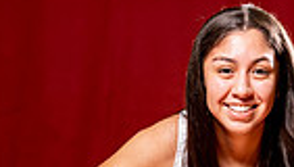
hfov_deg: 16.4
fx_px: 1016
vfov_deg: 8.5
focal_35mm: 130
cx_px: 217
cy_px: 422
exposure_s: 1/125
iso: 100
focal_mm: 39
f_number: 6.3
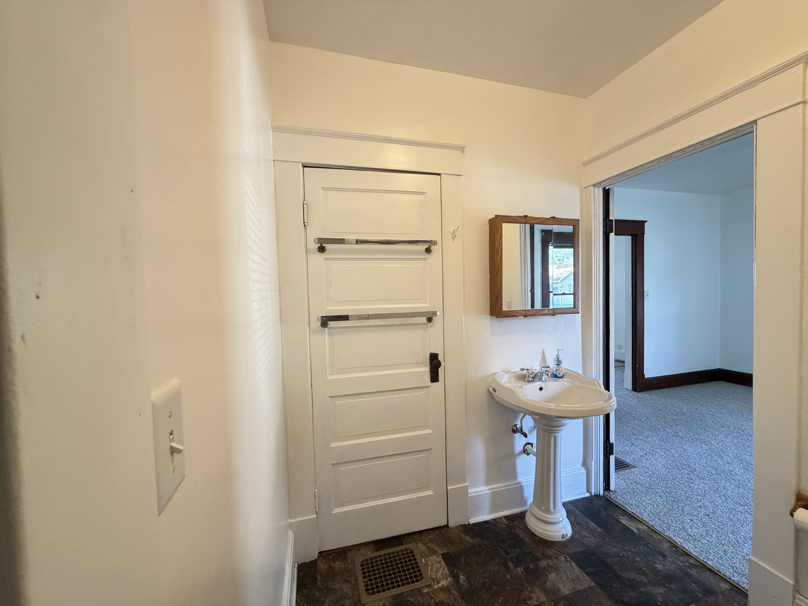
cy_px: 303
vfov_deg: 85.7
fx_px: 327
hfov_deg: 102.1
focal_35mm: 14
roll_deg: +2.6
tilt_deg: -1.1
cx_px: 404
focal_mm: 2.22
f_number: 2.2
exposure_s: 1/60
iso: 400
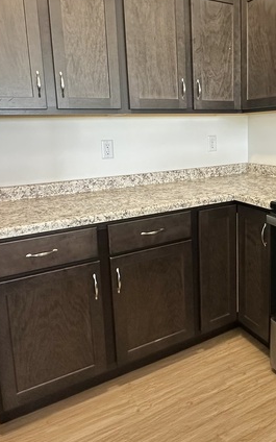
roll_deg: +1.7
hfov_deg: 43.9
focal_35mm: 28
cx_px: 184
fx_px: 337
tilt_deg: -8.6
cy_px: 180
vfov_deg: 65.9
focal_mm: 2.22
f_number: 2.2
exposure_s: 1/60
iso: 200
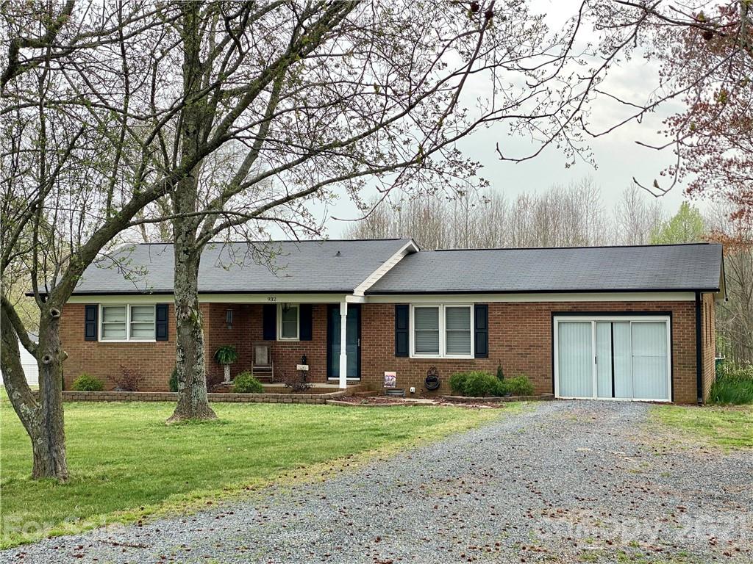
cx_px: 376
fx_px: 1131
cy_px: 282
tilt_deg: +3.0
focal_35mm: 52
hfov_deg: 36.8
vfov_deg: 28.0
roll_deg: +0.2
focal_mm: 6
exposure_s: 1/223
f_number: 2
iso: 20
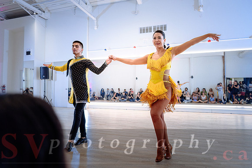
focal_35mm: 25
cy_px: 84
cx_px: 124
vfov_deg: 52.2
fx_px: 172
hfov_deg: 72.5
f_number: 2.8
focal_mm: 24
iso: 1600
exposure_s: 1/250
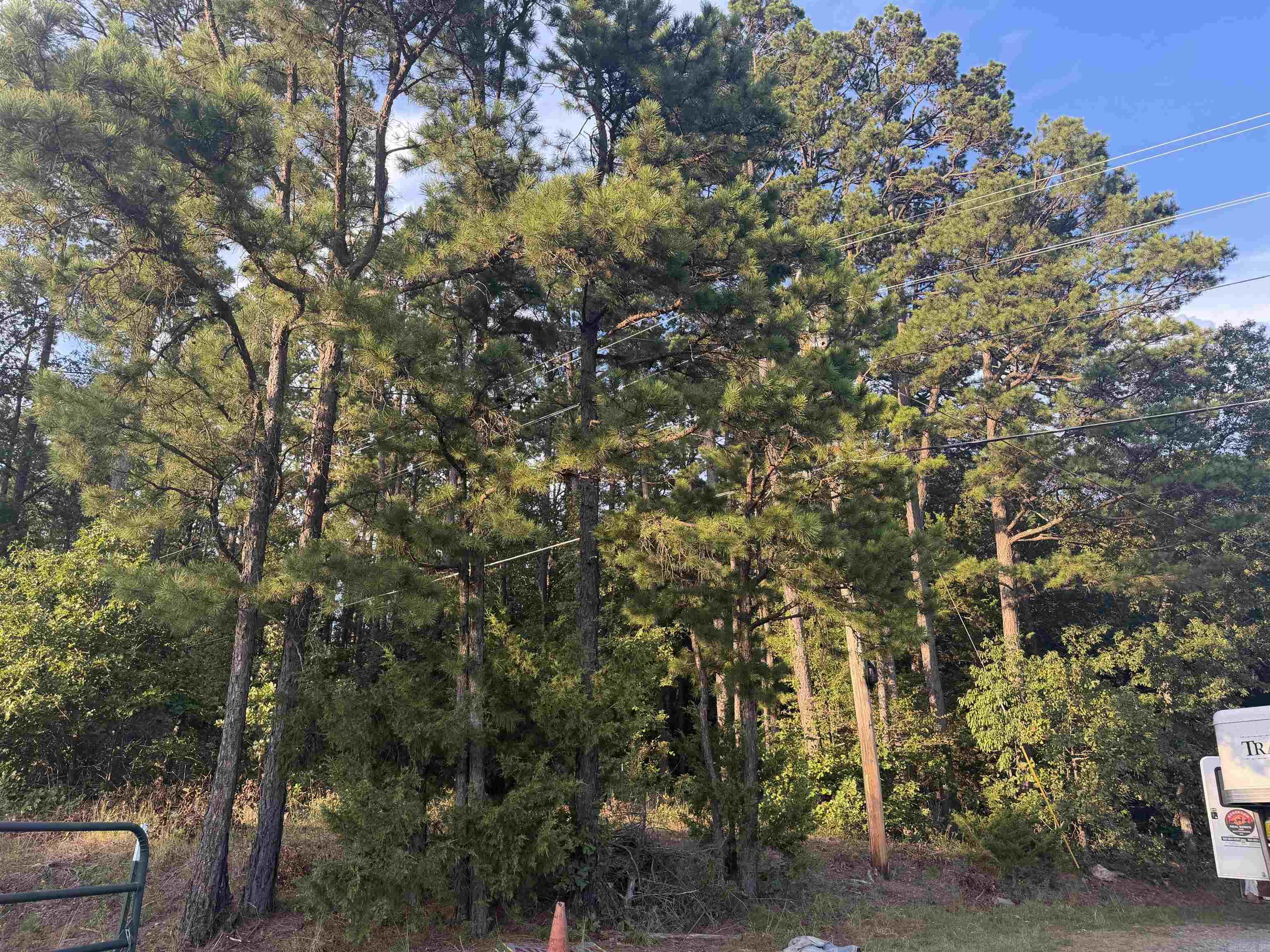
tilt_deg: +20.1
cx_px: 635
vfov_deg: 56.8
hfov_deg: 71.6
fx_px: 881
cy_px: 476
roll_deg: +2.1
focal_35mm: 24
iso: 80
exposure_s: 1/304
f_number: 1.78
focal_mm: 6.76
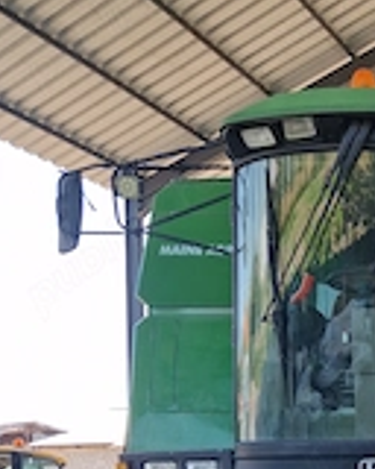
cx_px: 431
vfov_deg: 30.2
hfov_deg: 24.9
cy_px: 510
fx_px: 777
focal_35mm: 56
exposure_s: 1/312
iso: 50
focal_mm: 5.4
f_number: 1.8
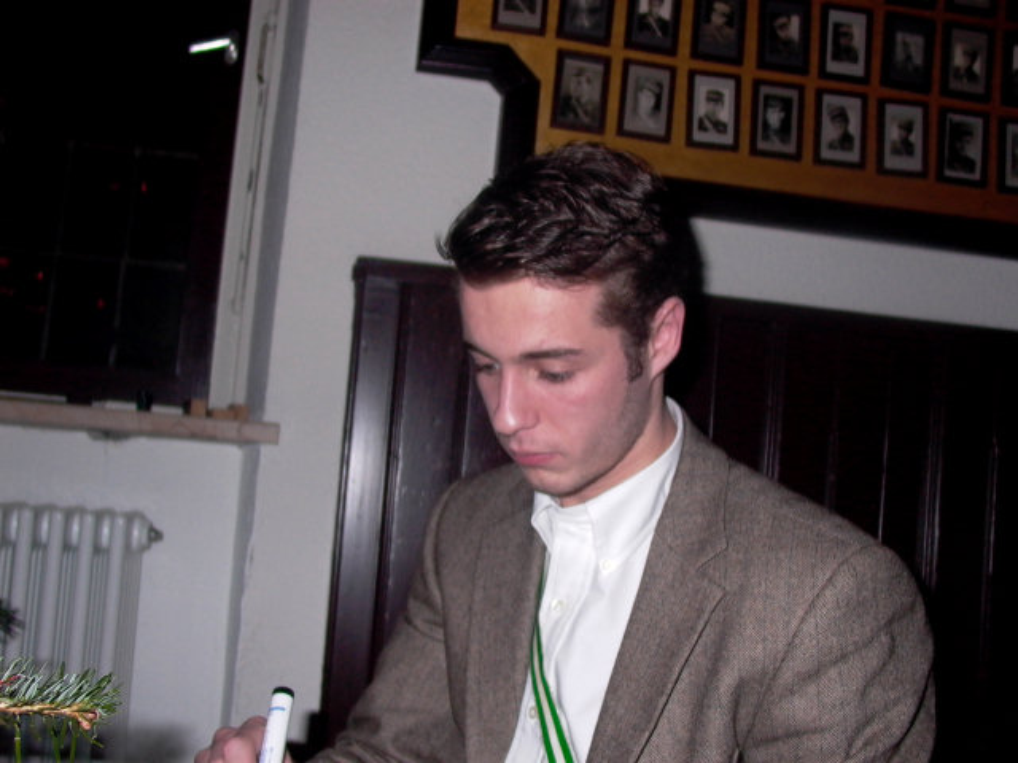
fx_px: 1118
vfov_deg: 37.7
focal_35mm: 38
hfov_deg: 49.0
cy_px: 382
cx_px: 509
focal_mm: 8.19
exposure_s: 1/64.2
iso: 100
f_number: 2.13
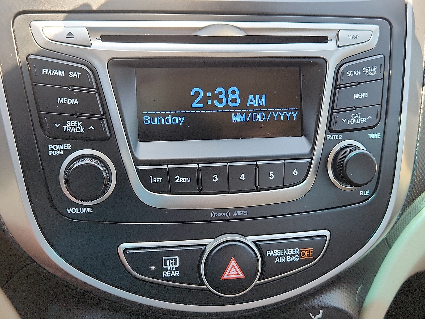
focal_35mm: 23
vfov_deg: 58.9
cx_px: 212
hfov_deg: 73.9
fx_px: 282
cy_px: 160
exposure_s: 1/59.2
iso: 77
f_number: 1.8
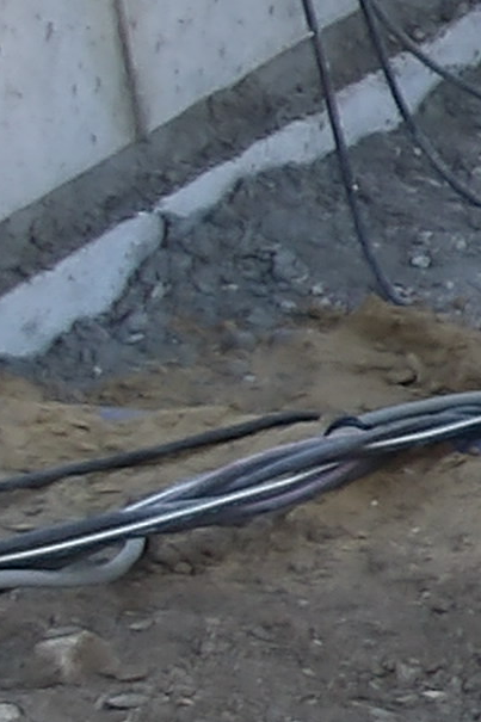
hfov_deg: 5.6
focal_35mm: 214
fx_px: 4291
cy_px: 430
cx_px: 1857
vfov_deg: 9.6
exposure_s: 1/181
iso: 100
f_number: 3
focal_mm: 4.9
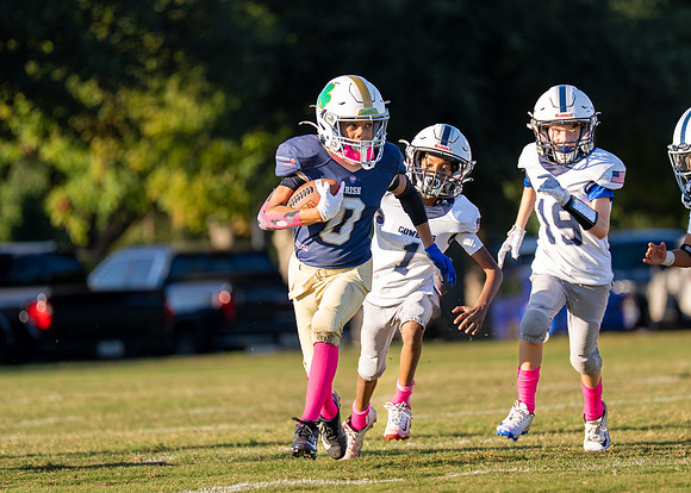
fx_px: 6884
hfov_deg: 5.7
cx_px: 381
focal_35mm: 351
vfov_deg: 4.1
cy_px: 280
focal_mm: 200
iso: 200
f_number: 2.8
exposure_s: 1/2000
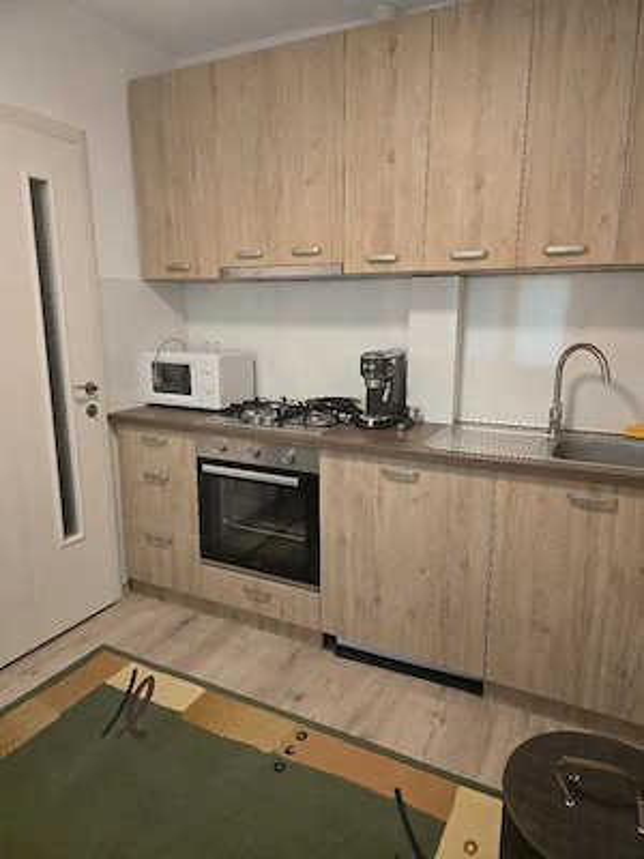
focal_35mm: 23
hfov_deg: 58.9
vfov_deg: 73.9
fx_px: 571
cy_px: 430
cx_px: 322
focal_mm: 6.3
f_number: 1.7
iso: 800
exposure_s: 1/101
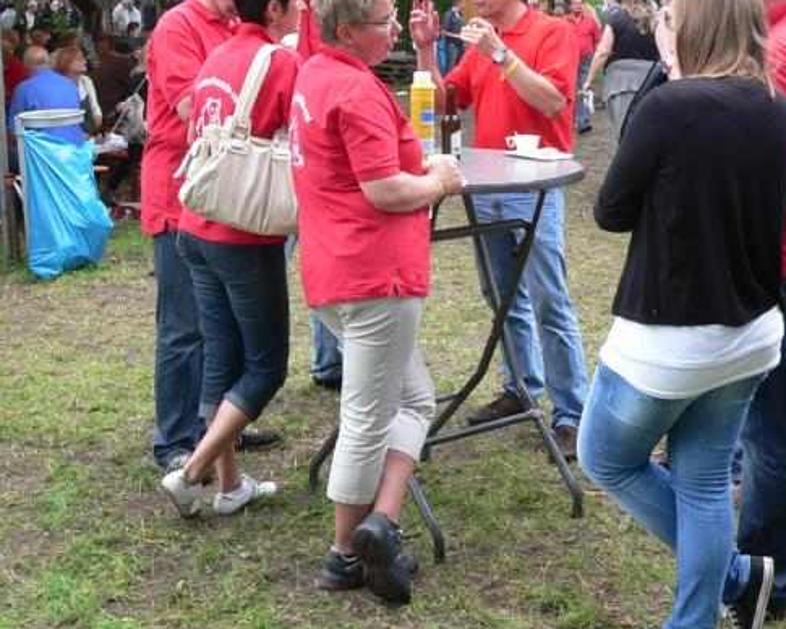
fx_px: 1349
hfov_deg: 32.4
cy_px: 212
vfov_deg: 26.1
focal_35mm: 58
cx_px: 465
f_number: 2.8
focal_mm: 6
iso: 100
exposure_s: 1/60
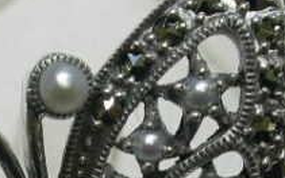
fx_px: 1989
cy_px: 233
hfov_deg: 8.2
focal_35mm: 256
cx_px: 62
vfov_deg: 5.1
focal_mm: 17.7
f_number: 6.5
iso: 100
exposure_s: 1/9.8
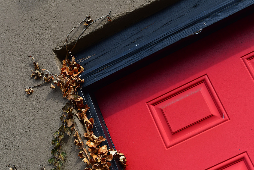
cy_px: 85
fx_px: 473
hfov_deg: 30.1
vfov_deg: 20.3
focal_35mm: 67
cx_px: 127
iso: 200
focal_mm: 45
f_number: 8
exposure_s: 1/160
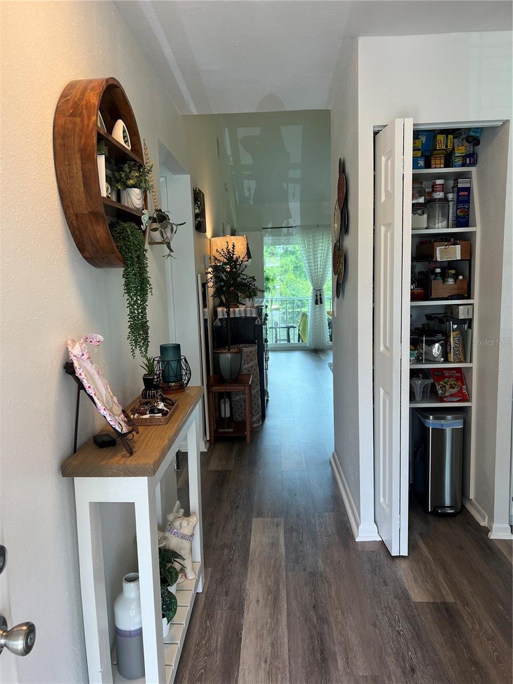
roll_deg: +2.5
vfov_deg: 67.3
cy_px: 342
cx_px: 256
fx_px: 514
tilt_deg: -7.6
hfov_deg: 53.1
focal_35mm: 26
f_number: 1.5
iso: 64
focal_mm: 5.7
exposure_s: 1/120
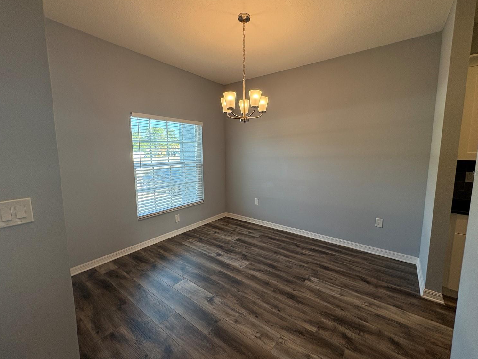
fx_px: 207
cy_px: 173
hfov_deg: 98.1
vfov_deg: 81.7
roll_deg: -0.2
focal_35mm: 15
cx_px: 247
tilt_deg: -5.9
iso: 100
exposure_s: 1/125
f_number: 2.2
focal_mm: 2.22
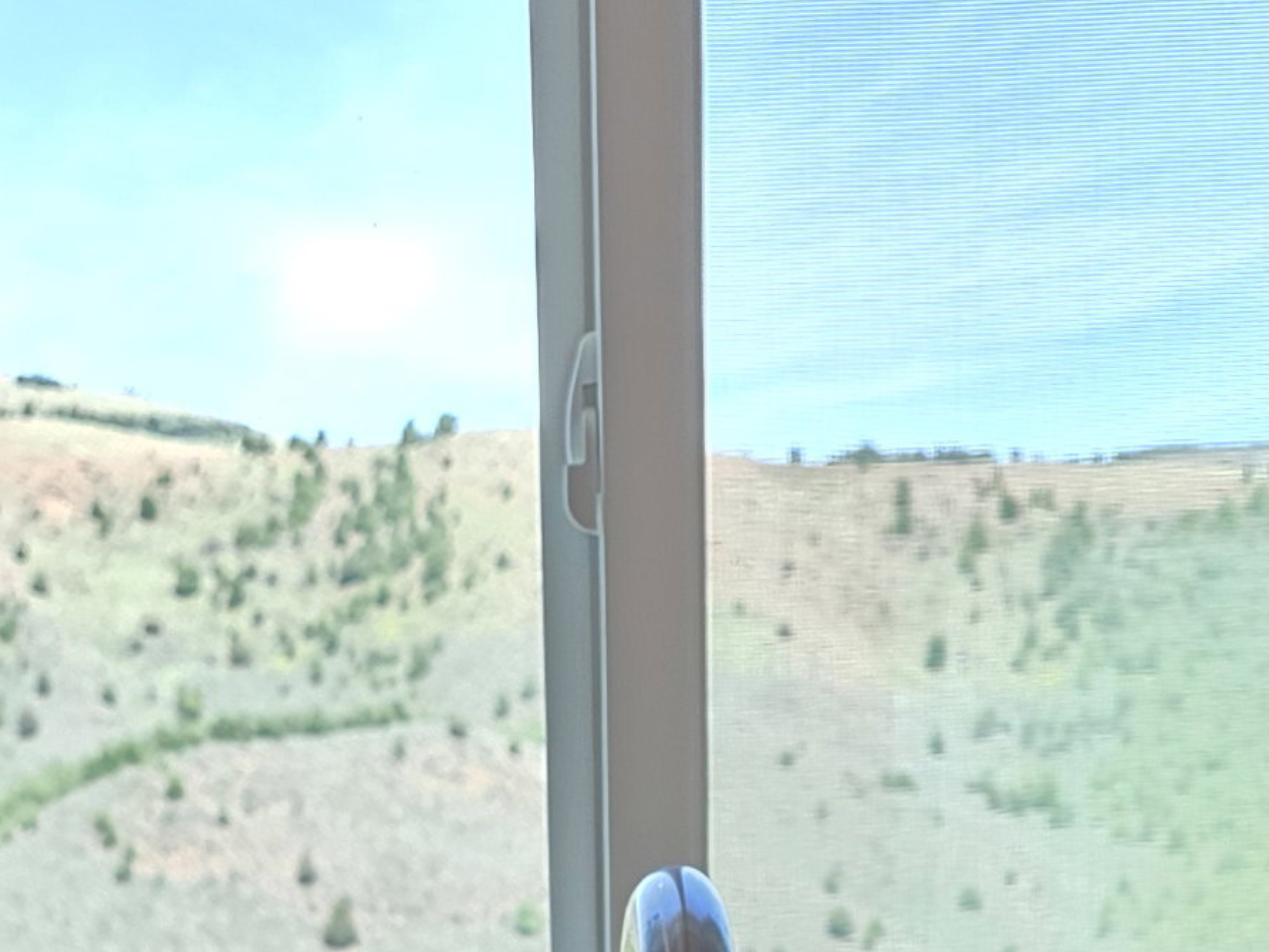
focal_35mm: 103
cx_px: 627
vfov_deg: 12.2
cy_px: 2102
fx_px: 3776
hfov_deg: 19.1
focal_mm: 6.3
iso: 50
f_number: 1.7
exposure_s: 1/120
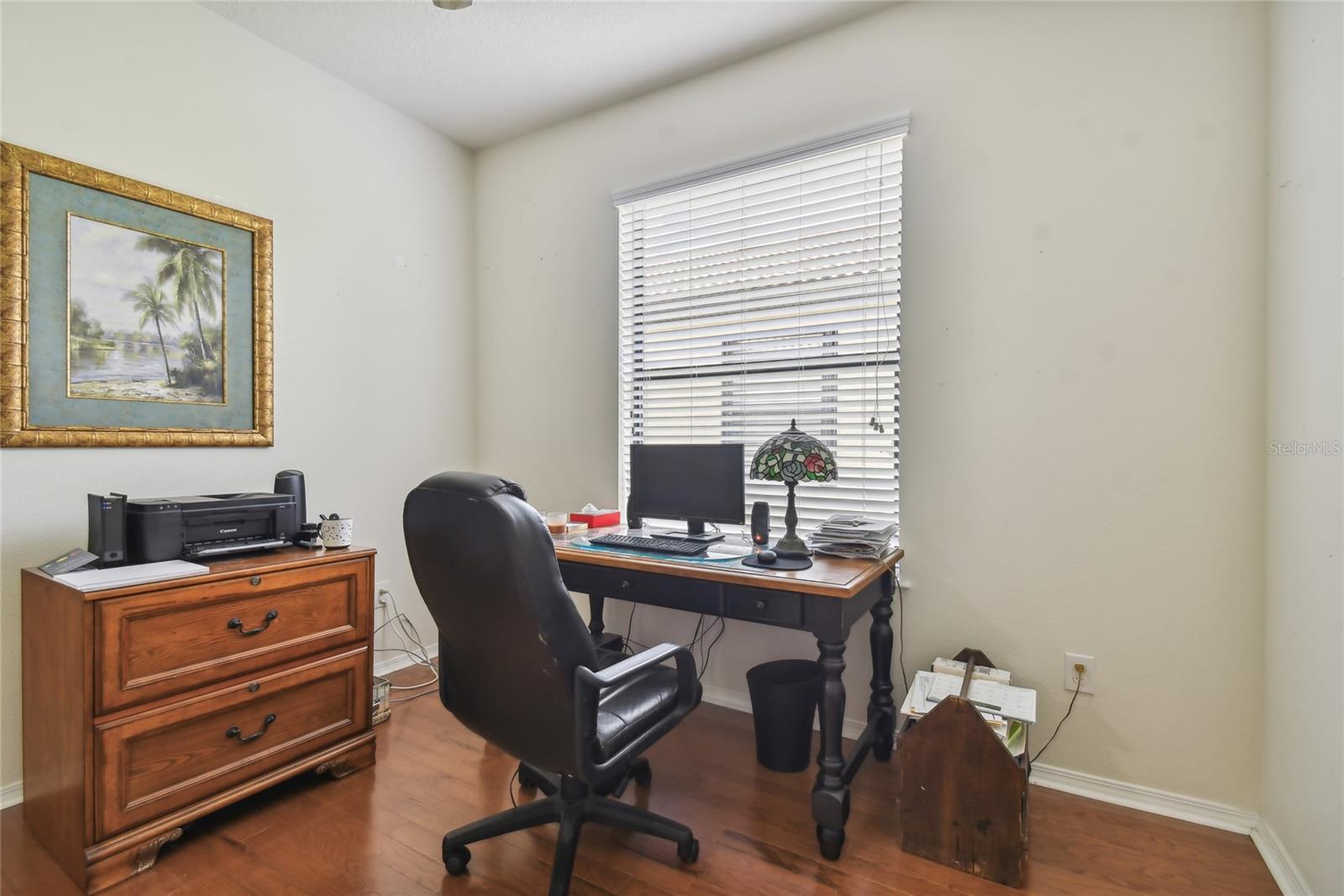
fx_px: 560
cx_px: 672
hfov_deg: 100.4
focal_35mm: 15
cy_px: 448
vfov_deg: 77.3
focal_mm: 10
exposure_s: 1/6
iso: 100
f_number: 7.1
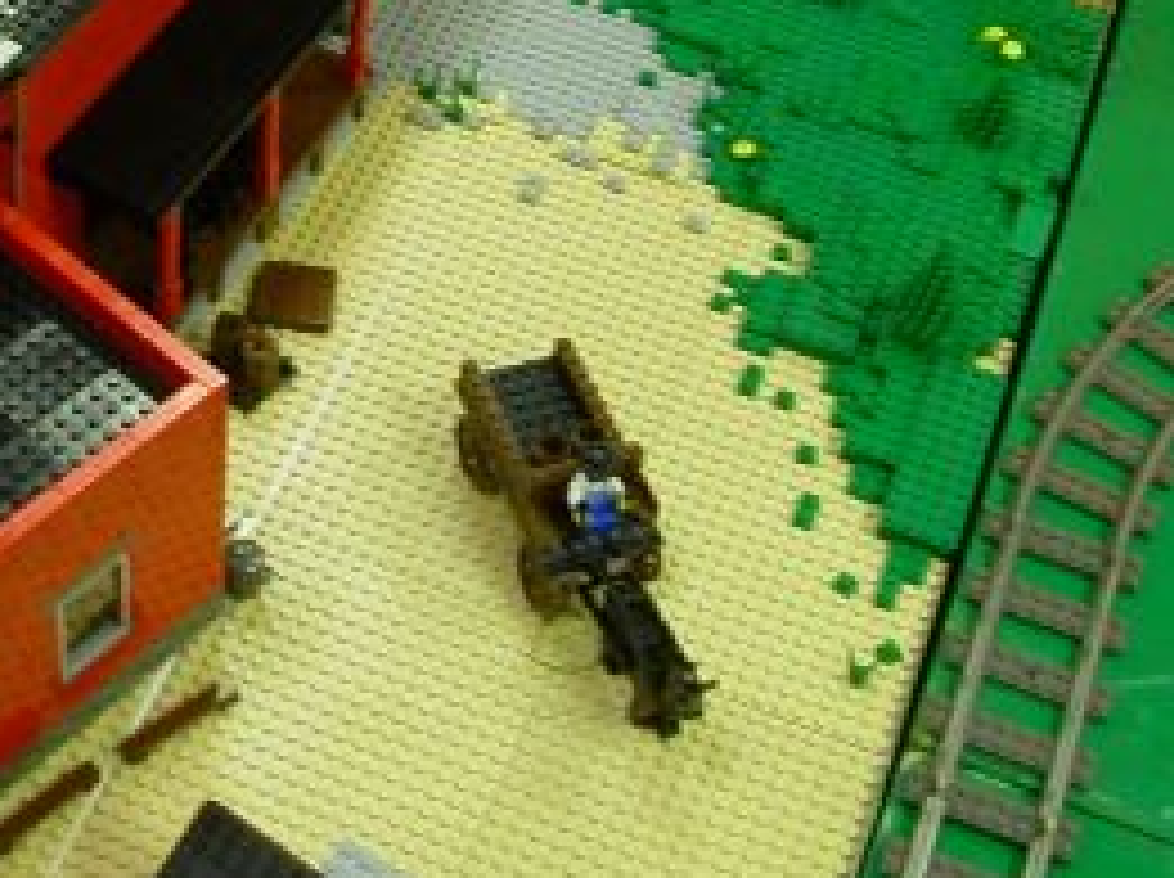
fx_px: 2405
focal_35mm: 71
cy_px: 151
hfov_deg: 27.1
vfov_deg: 20.4
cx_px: 324
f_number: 2.7
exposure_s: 1/12.7
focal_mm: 5.6
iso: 100
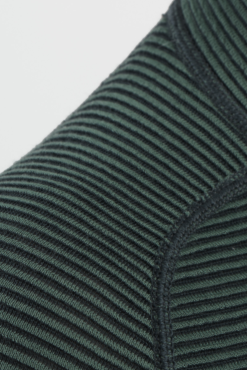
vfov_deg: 5.2
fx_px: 4046
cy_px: -238
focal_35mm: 393
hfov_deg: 3.5
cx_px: 510
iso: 100
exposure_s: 1/125
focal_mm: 85
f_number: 9
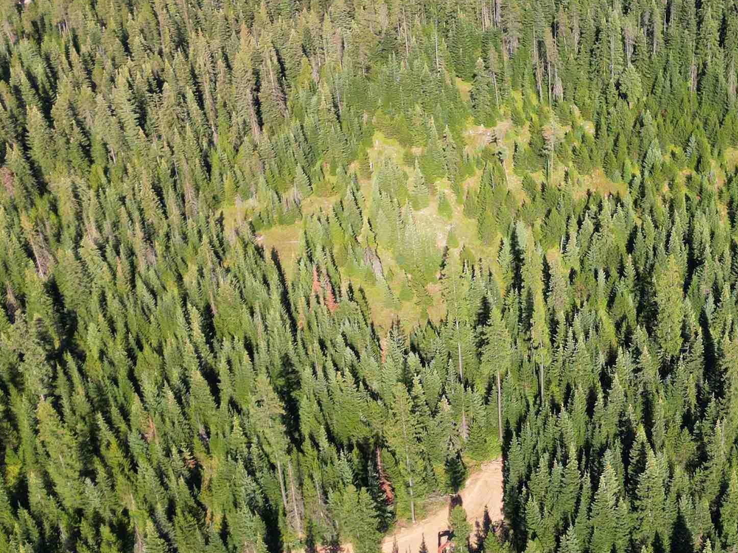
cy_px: 314
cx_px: 572
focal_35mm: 51
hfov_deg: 36.4
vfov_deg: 28.5
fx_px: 1087
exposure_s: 1/125
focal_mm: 6.72
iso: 100
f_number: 1.7
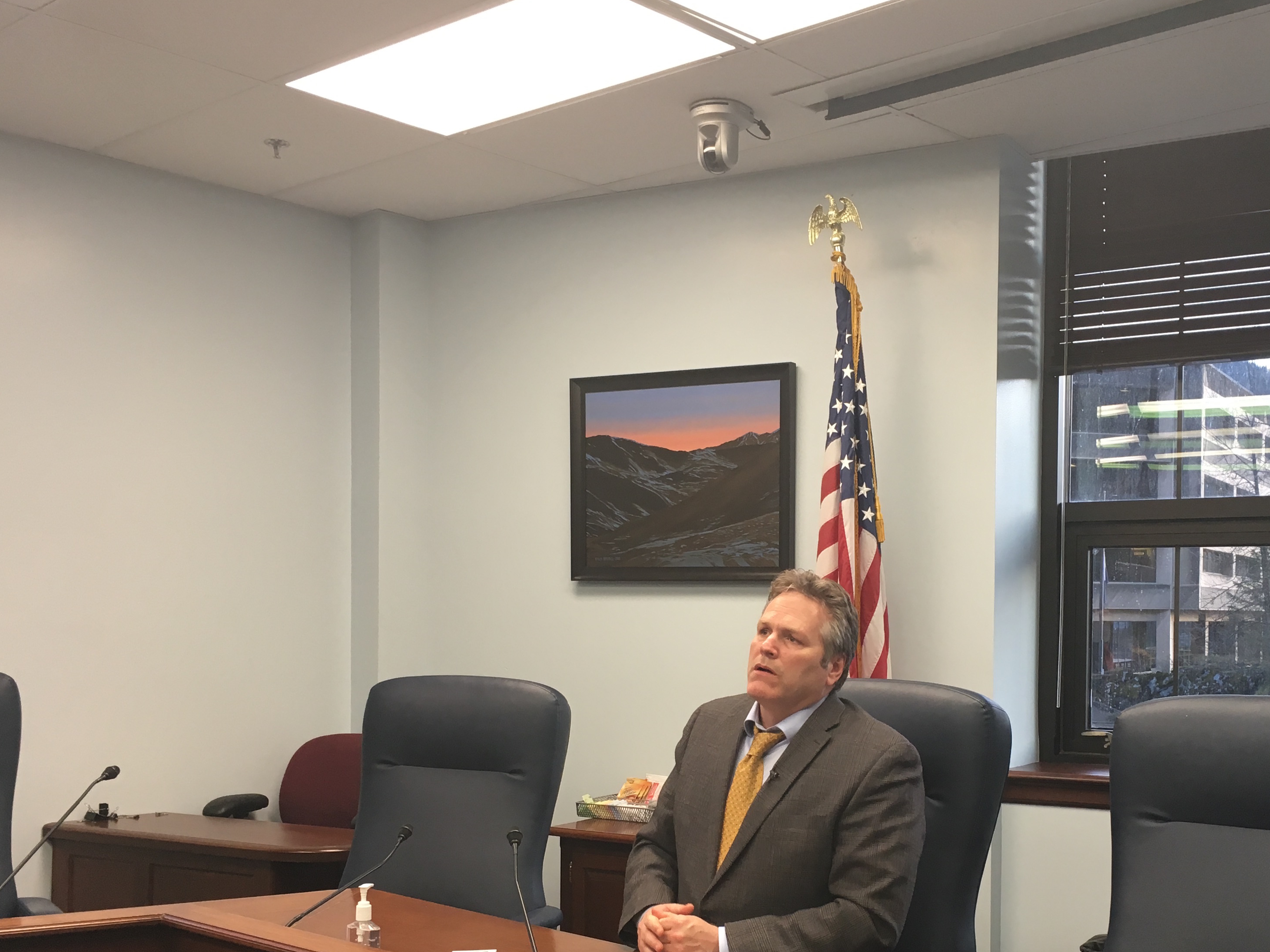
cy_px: 639
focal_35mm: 40
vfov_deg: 35.6
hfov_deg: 46.5
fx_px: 1467
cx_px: 762
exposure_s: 1/30
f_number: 2.2
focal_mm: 4.15
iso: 50
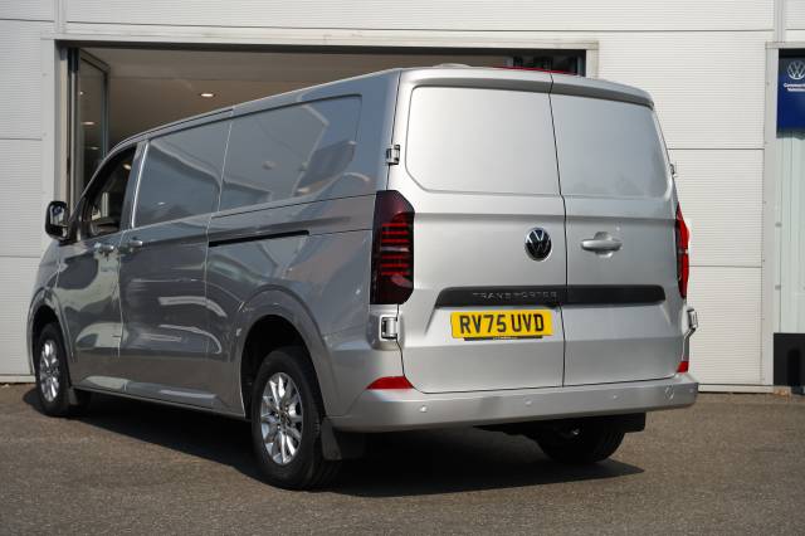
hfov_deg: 36.0
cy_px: 268
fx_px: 1240
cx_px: 402
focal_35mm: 56
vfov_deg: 24.4
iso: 100
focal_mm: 55.5
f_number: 4.5
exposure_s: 1/500
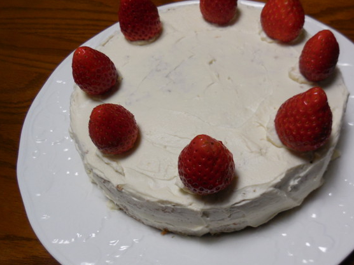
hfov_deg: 50.9
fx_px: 368
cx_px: 218
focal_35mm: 36
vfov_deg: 39.4
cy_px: 164
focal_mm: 4.5
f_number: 3.1
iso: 250
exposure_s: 1/30
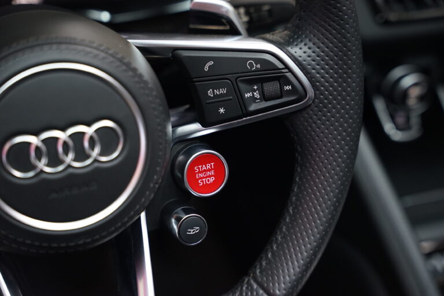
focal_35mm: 52
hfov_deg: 38.1
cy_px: 148
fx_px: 643
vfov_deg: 25.9
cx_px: 222
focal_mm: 52.1
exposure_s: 1/80
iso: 2000
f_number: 3.2
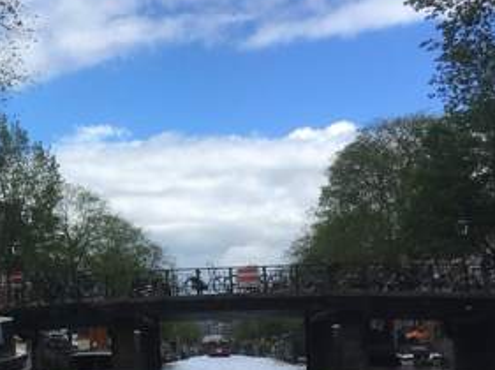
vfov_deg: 23.5
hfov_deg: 29.4
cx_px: 14
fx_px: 885
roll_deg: +0.9
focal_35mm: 62
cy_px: 255
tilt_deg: +5.8
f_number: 2.2
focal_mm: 4.15
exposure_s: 1/1115
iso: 25
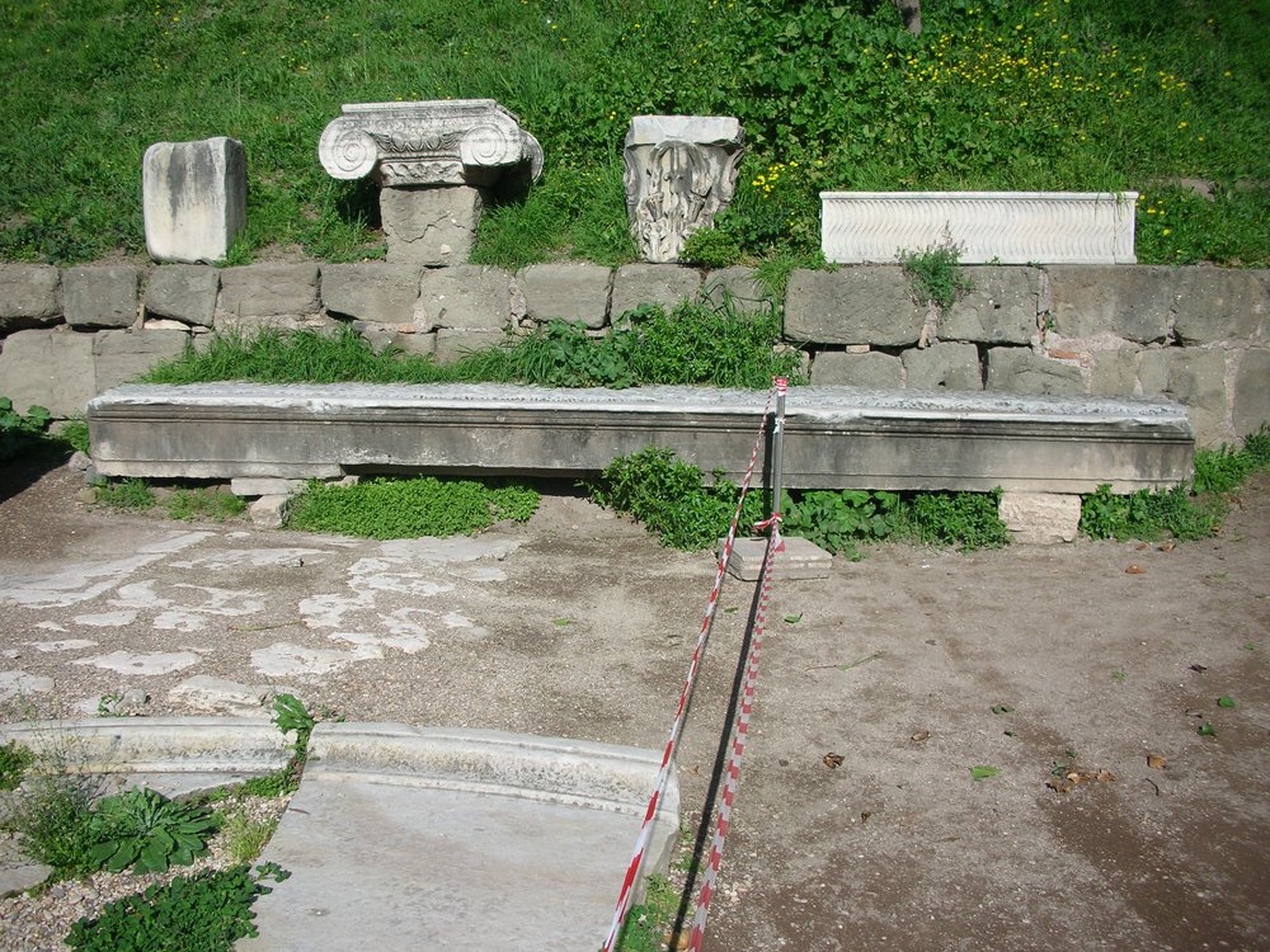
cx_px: 635
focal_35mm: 35
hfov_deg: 52.6
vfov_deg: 40.7
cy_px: 476
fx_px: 1284
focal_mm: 5.8
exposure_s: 1/116
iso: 50
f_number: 8.5
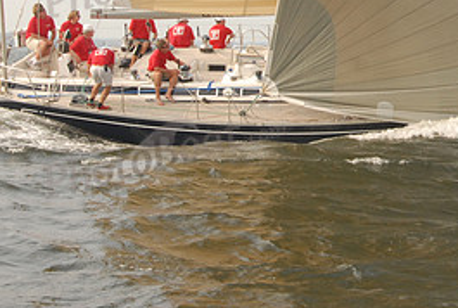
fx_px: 1505
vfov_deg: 11.6
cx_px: 377
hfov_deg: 17.1
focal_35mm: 118
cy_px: 40
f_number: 8
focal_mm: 36
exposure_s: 1/500
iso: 400
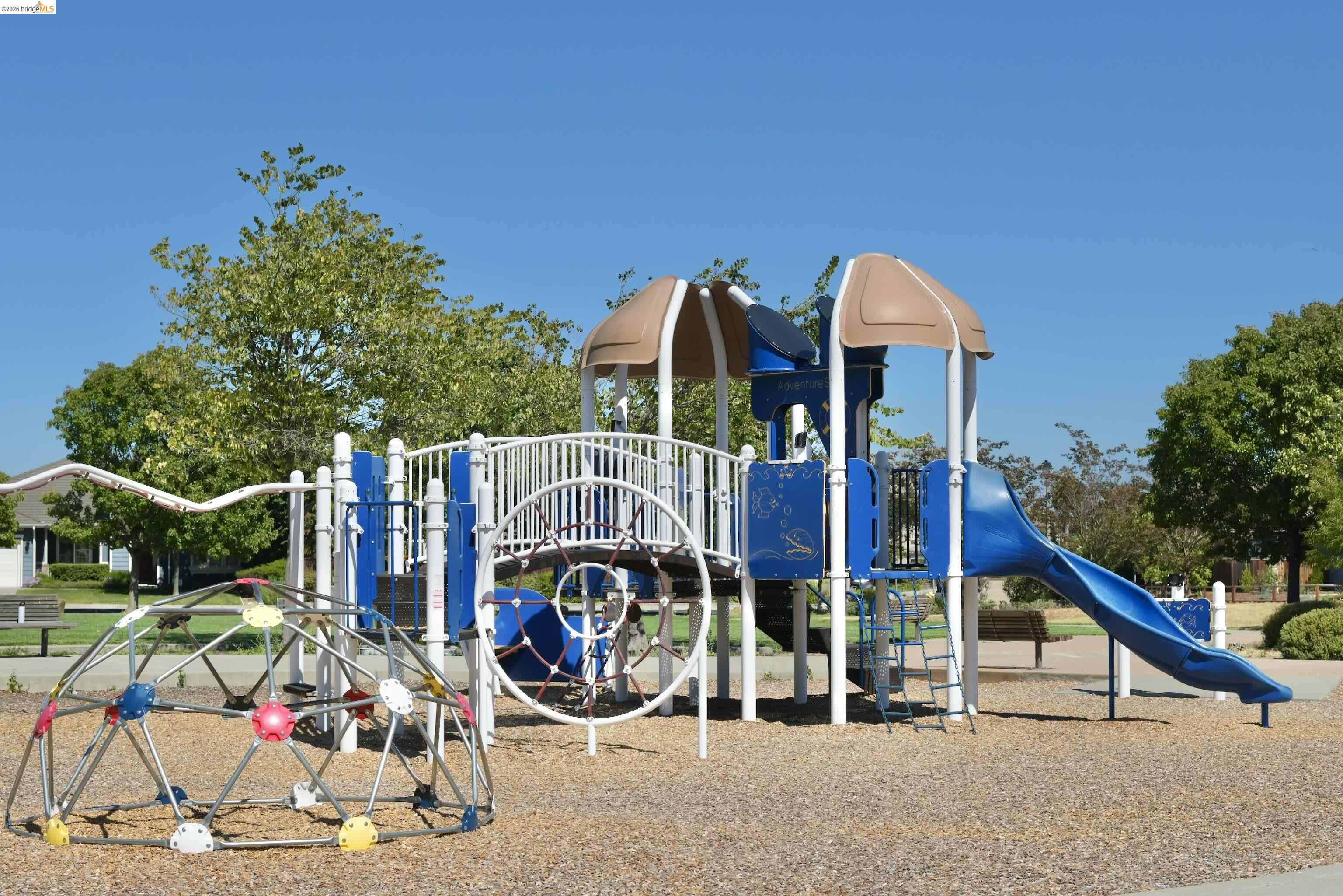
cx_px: 672
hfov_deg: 34.5
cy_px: 448
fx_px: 2164
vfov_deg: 23.4
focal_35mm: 58
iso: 800
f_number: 8
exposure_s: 1/6000
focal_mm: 58
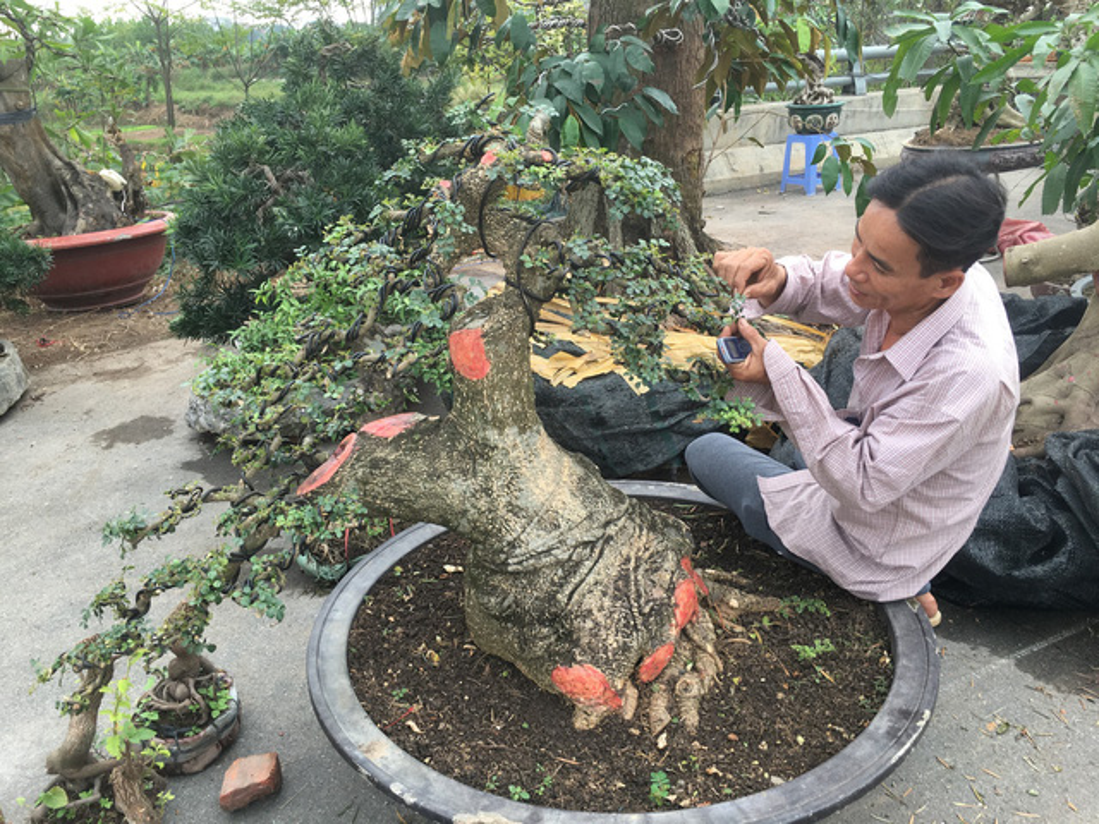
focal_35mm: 29
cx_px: 550
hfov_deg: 61.7
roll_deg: +1.9
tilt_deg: -20.5
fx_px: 921
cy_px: 412
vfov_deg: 48.2
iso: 25
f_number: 2.2
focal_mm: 4.15
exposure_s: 1/123
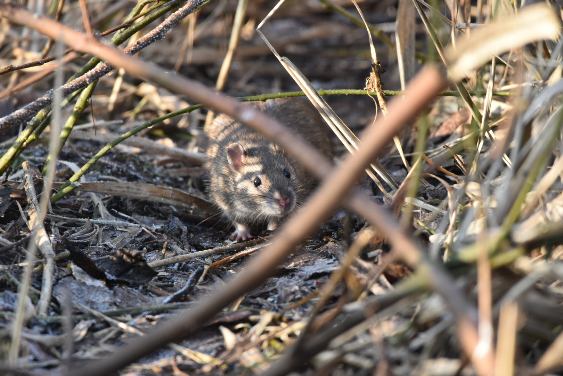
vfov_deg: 1.5
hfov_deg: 2.3
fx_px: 14074
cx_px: 282
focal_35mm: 900
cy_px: 188
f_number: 6.3
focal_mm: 600
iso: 800
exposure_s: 1/250
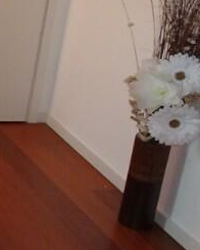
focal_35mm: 98
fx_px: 725
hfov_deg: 11.8
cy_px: 74
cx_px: -321
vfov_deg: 19.5
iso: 160
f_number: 3.5
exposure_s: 1/30
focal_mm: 4.1
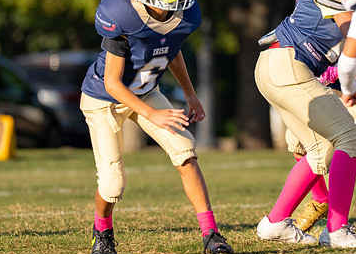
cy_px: 82
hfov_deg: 2.9
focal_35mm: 706
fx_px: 7135
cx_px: 330
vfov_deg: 2.0
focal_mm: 200
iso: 200
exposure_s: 1/2500
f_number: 2.8
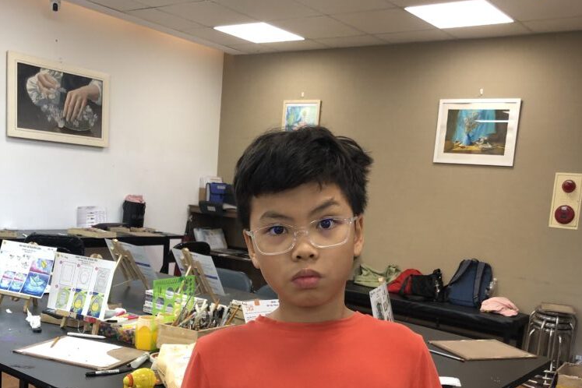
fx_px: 630
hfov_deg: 49.6
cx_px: 291
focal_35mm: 39
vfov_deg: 33.5
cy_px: 296
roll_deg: -4.8
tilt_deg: -9.3
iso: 32
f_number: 1.8
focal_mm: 3.99
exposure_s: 1/30
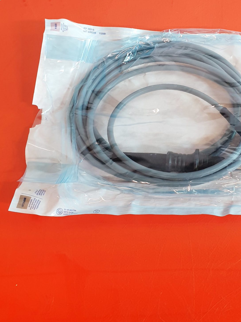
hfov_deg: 30.6
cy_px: 91
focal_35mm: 46
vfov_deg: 40.4
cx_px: 199
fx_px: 427
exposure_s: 1/50
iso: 100
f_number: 2.4
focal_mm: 4.3
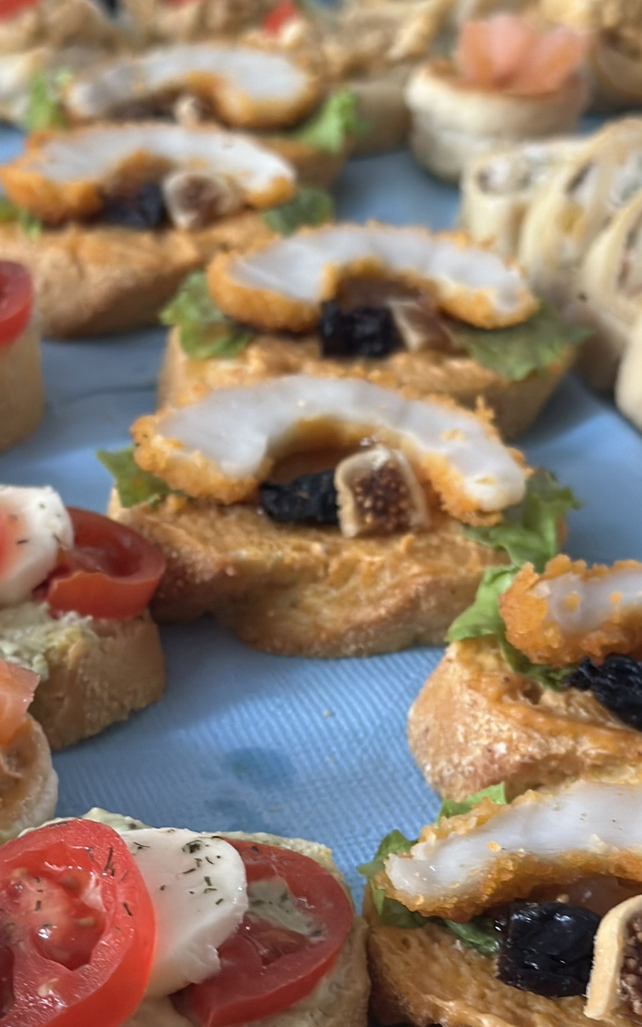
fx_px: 2015
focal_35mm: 72
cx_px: 223
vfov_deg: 28.5
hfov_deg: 18.1
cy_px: 601
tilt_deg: -35.1
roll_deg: +0.1
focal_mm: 6.86
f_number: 1.78
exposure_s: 1/54
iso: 400
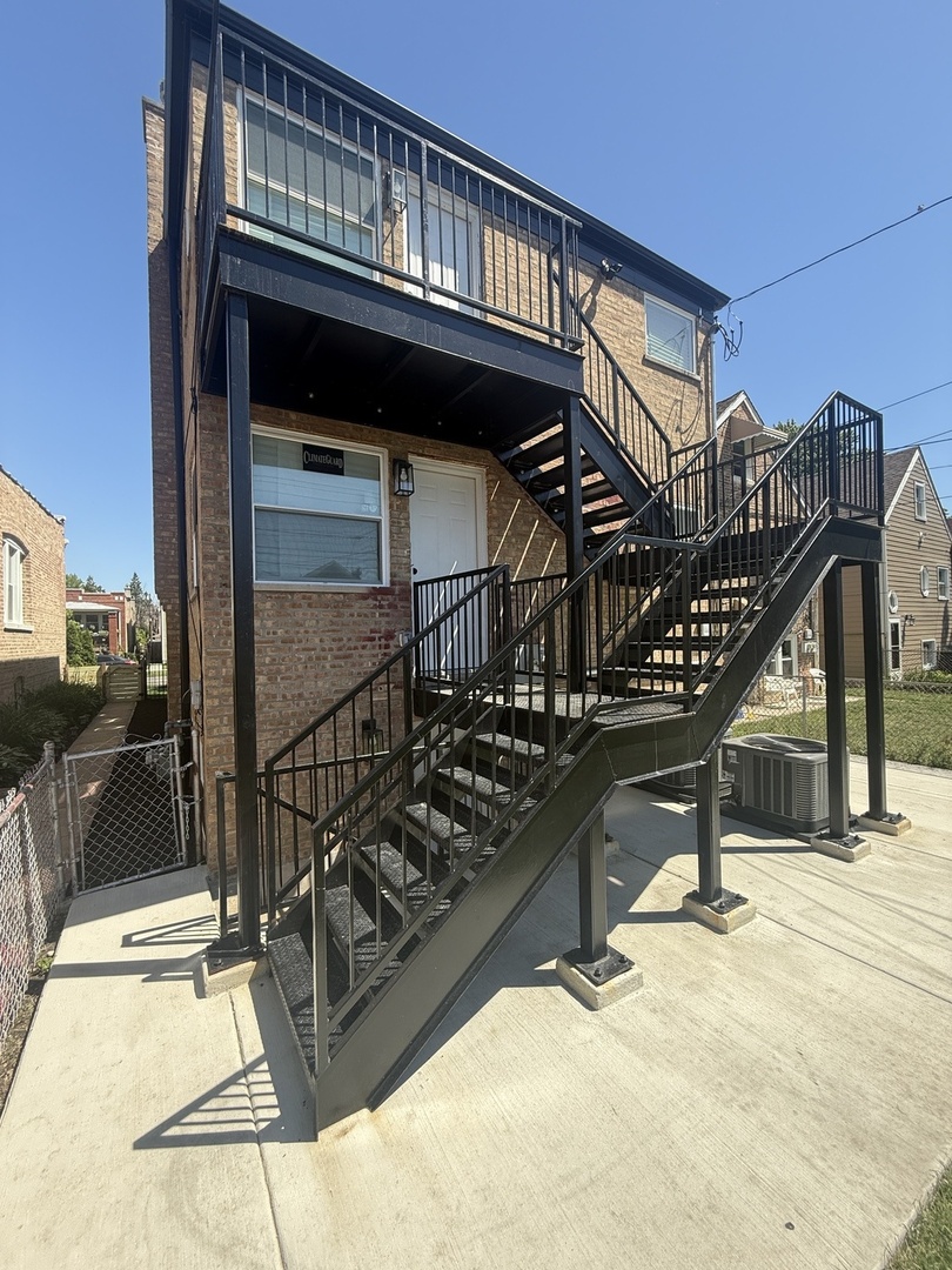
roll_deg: +1.1
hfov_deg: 85.7
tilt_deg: +0.2
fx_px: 513
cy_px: 635
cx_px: 476
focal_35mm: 14
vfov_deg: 102.1
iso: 50
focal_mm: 2.22
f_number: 2.2
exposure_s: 1/970
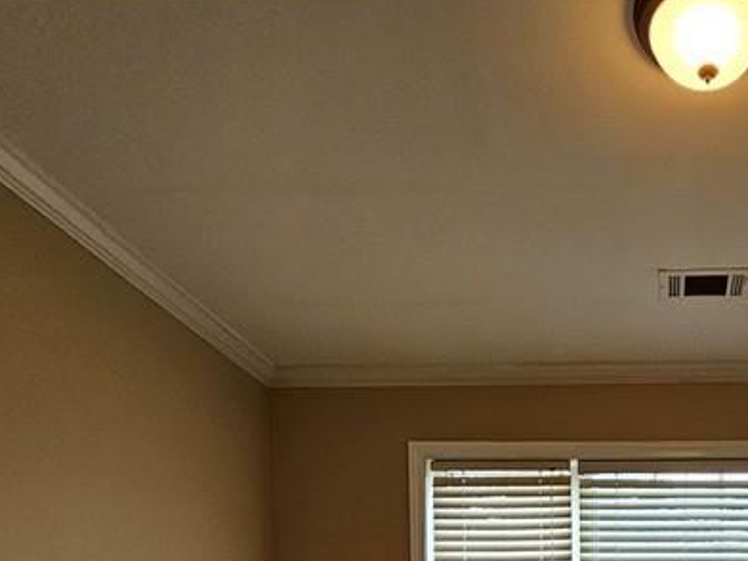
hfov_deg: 49.3
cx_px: 645
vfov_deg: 32.2
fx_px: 735
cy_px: 721
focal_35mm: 34
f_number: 2.2
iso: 100
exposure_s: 1/120
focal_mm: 2.2
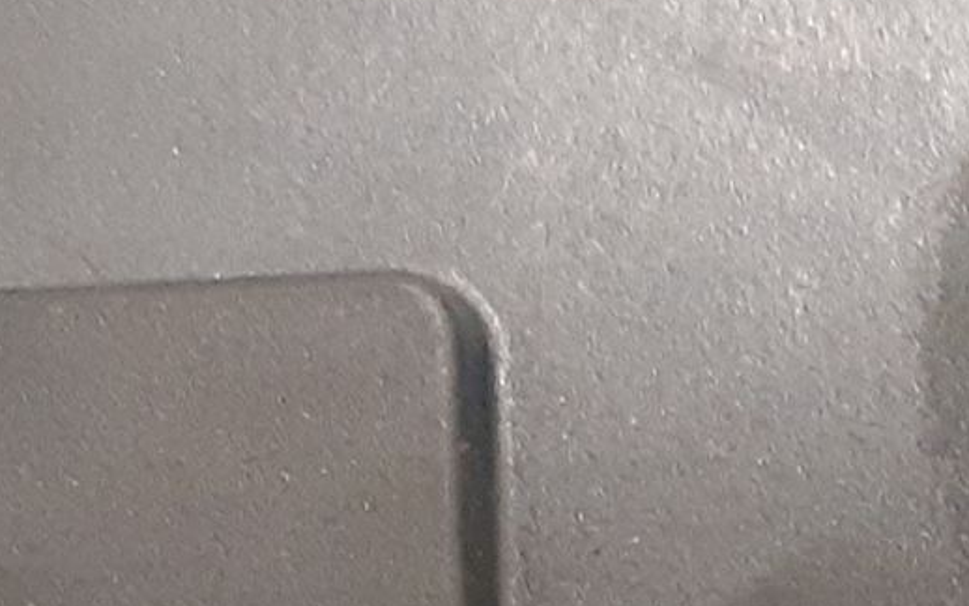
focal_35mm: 109
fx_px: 2879
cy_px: 810
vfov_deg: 11.7
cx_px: 1336
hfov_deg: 17.6
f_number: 1.7
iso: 400
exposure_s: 1/25
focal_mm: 3.93
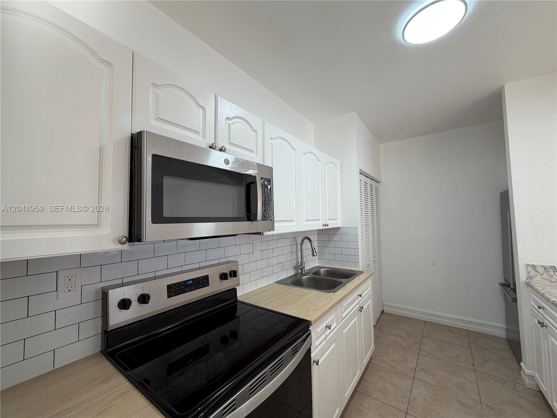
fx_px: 225
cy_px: 209
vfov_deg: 85.7
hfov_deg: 102.1
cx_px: 278
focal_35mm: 14
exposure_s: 1/120
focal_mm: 2.22
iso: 125
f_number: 2.2
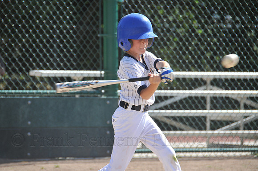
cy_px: 86
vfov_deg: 4.6
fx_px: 2147
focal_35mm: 300
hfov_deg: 6.9
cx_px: 129
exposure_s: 1/500
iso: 200
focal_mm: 200
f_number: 5.6
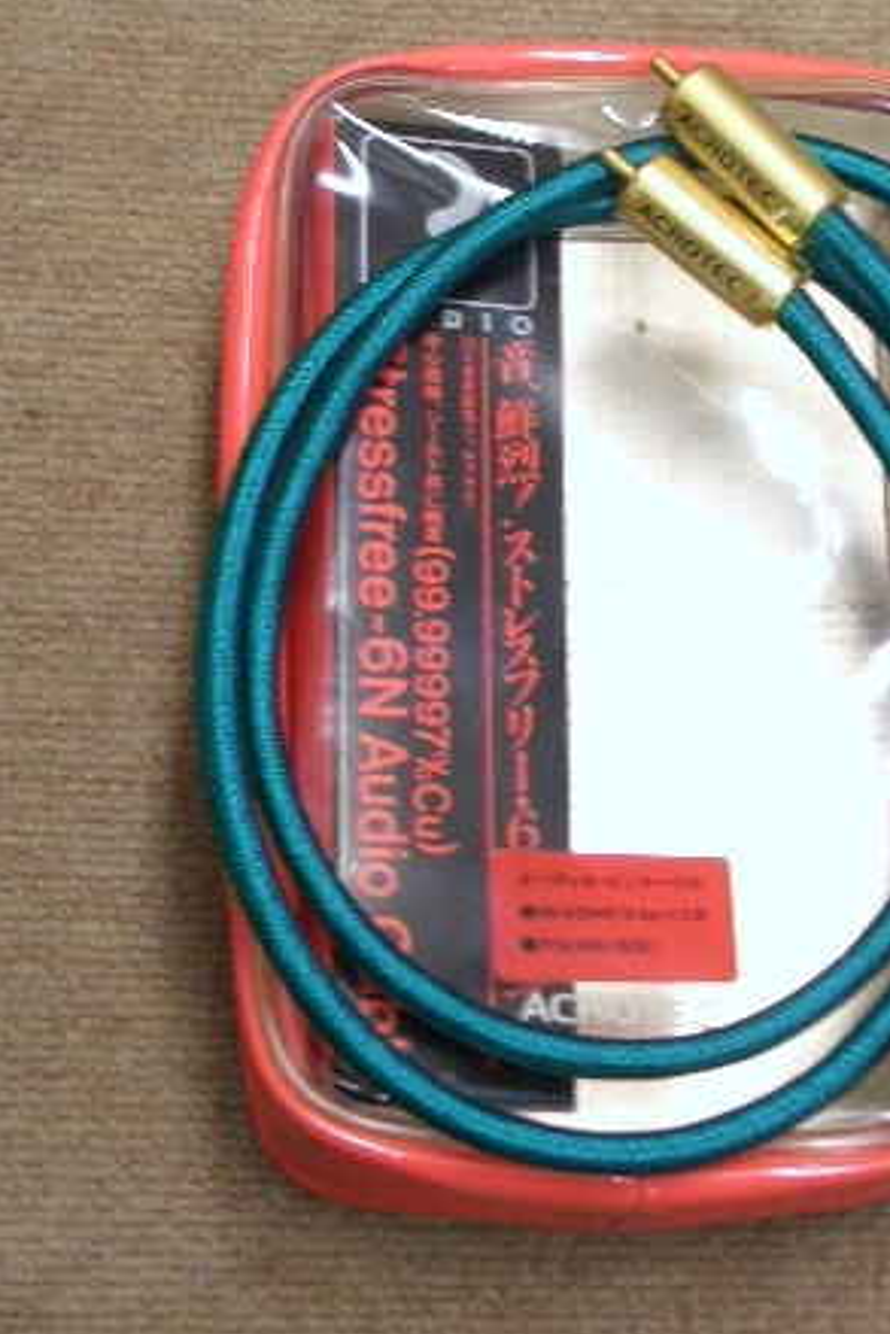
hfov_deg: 14.5
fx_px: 3483
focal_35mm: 94
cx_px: 650
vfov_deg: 21.7
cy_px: 678
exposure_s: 1/8
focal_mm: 10.2
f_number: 3.5
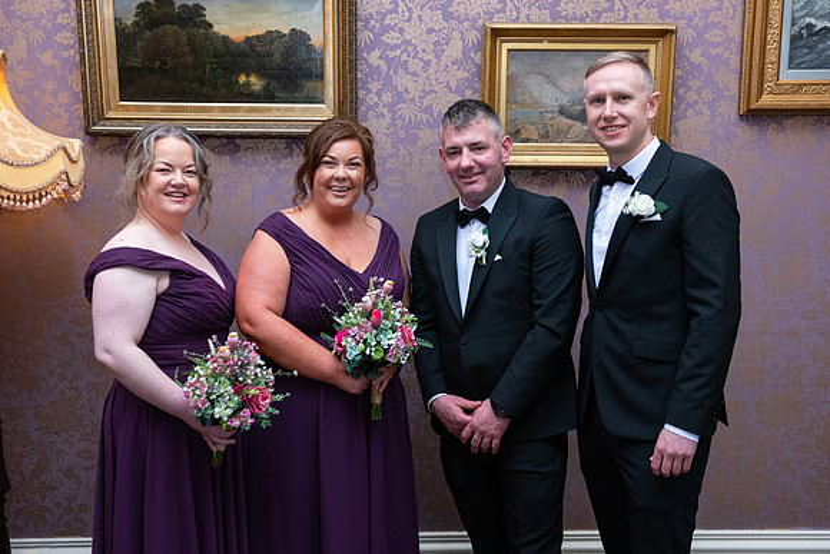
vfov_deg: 31.0
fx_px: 998
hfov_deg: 45.1
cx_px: 428
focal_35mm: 43
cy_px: 274
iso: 1250
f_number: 5
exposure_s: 1/160
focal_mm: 42
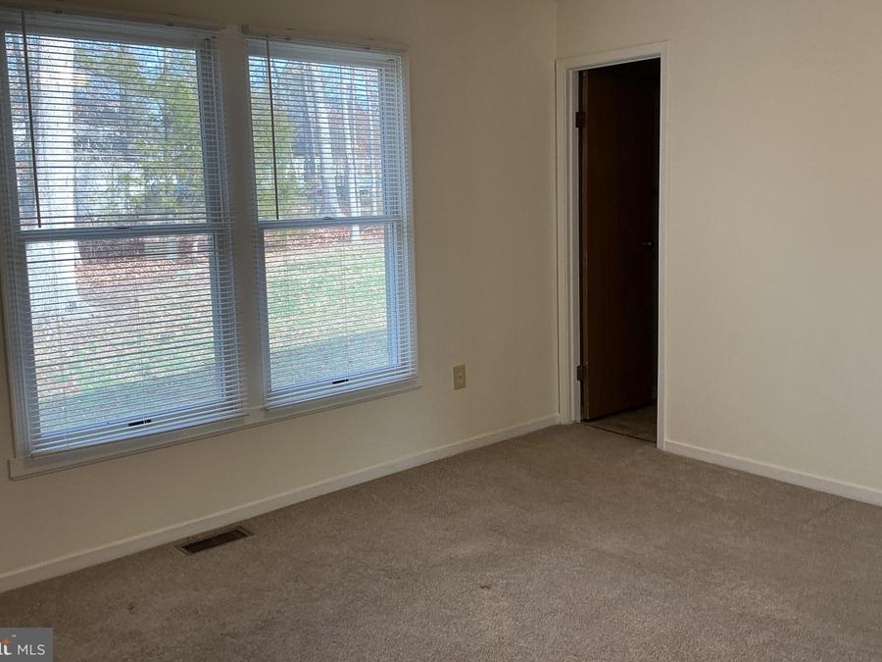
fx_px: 841
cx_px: 432
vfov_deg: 42.9
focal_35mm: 33
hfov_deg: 55.3
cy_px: 291
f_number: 1.8
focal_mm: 3
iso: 40
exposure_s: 1/120
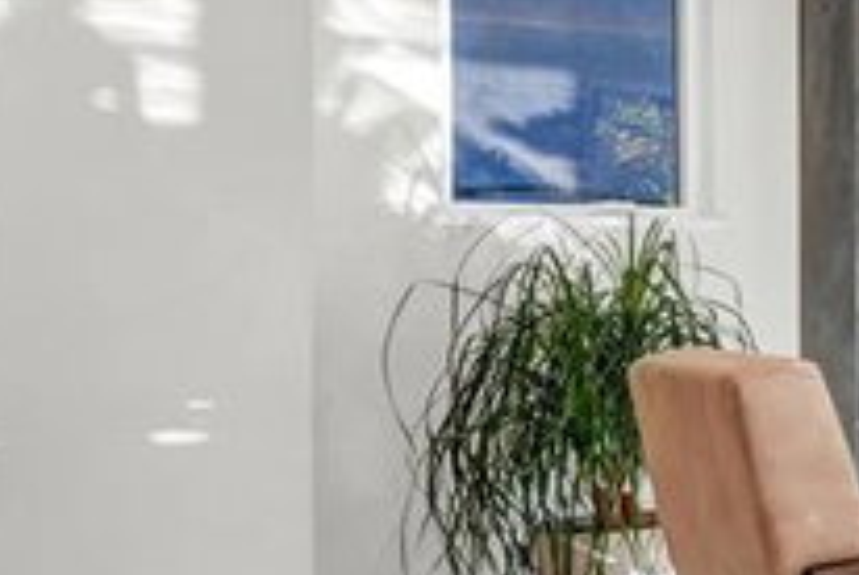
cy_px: 294
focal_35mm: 62
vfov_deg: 22.0
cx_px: 1643
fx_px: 1481
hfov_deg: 20.1
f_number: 8
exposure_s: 1/160
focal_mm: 16
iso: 1000
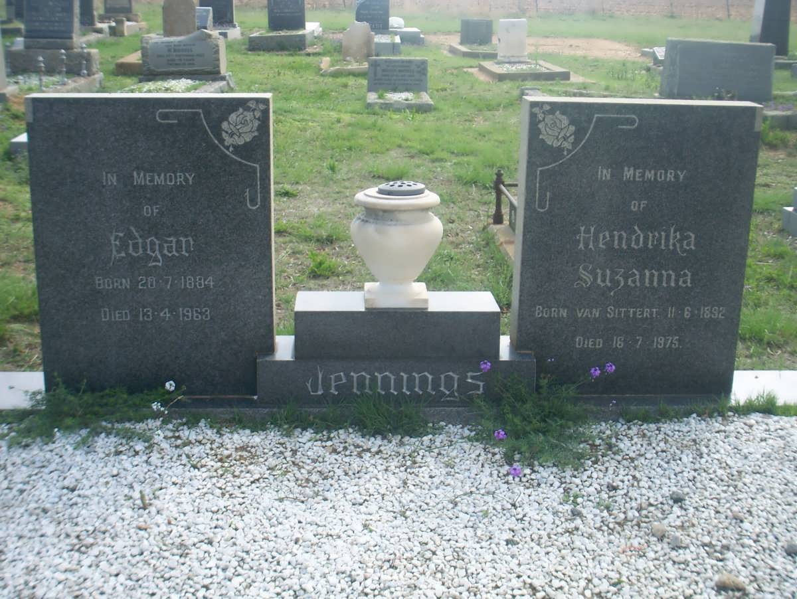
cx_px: 398
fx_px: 1083
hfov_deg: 40.4
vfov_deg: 30.9
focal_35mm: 47
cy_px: 300
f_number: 3.9
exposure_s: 1/160
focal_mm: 7.8
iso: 64
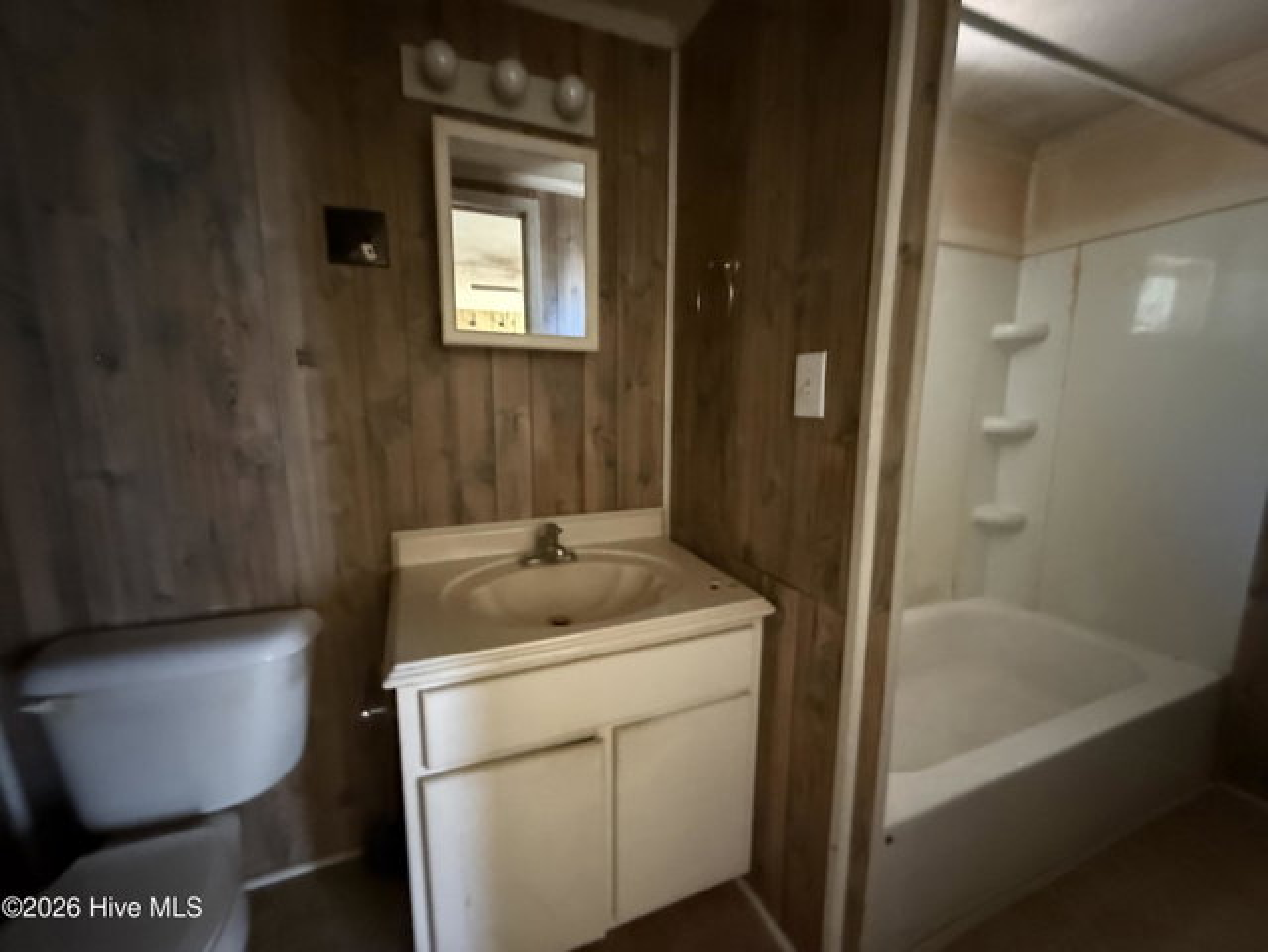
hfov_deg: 102.0
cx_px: 634
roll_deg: +0.5
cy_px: 476
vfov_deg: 85.7
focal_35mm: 14
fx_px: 513
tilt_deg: -8.9
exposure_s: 1/30
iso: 1600
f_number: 2.2
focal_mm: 2.22
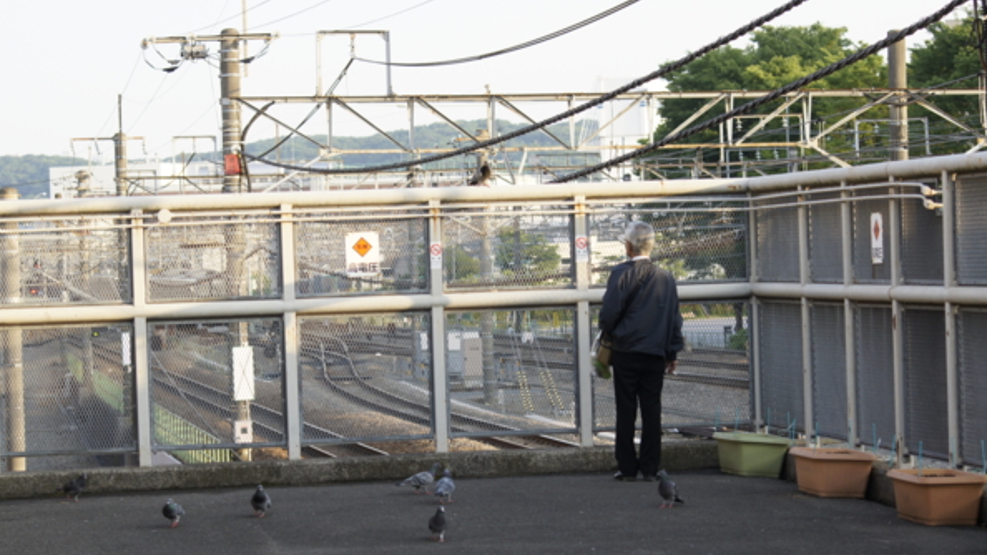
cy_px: 313
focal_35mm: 111
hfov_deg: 19.3
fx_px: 2905
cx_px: 490
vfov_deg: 10.9
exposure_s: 1/160
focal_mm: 70
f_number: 6.3
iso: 200
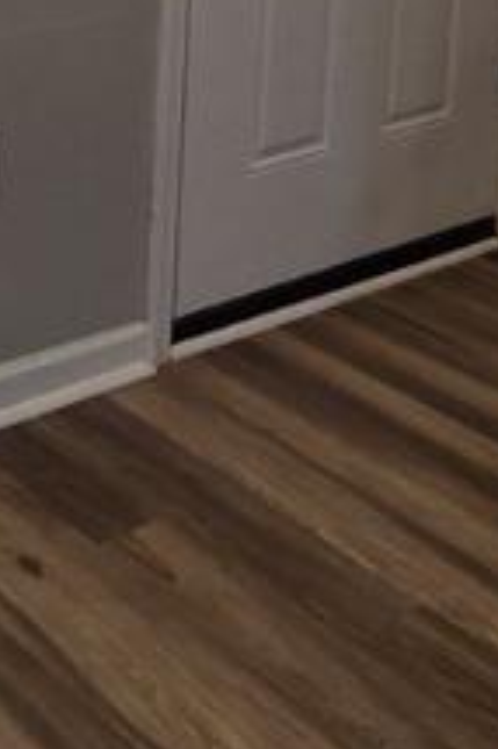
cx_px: -327
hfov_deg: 17.2
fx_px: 1413
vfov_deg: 24.8
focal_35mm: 68
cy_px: -282
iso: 50
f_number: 2.2
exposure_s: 1/131
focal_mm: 2.2
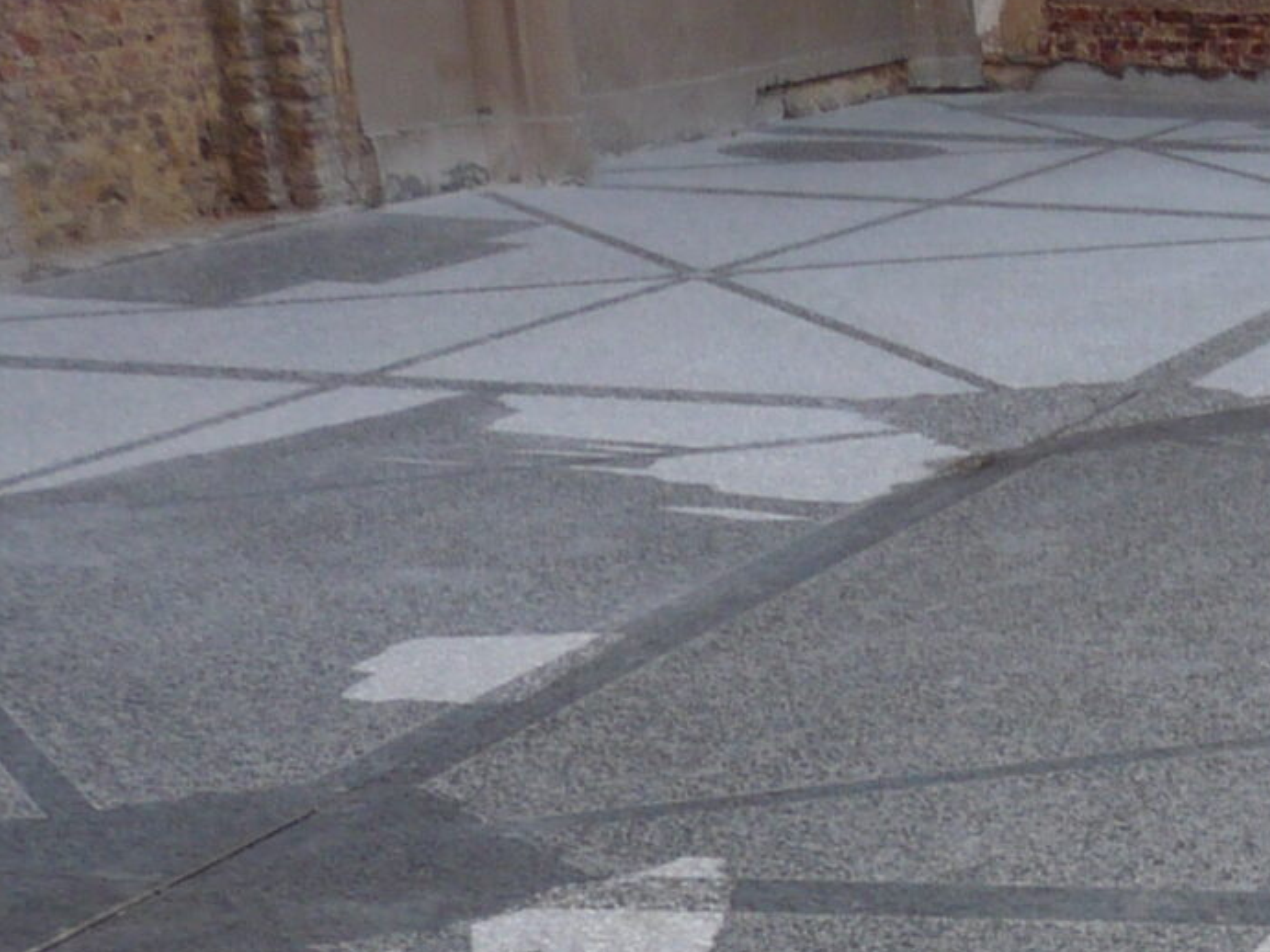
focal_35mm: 100
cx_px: 2231
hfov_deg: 16.6
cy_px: 1566
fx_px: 3668
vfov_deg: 13.6
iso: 100
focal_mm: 4.8
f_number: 2.8
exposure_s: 1/100
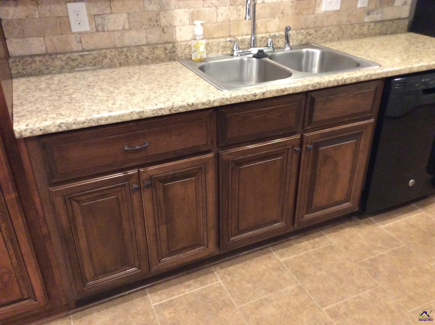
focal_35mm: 32
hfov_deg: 56.9
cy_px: 162
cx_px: 218
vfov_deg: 44.1
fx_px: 402
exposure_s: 1/20
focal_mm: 3.3
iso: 320
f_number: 2.4
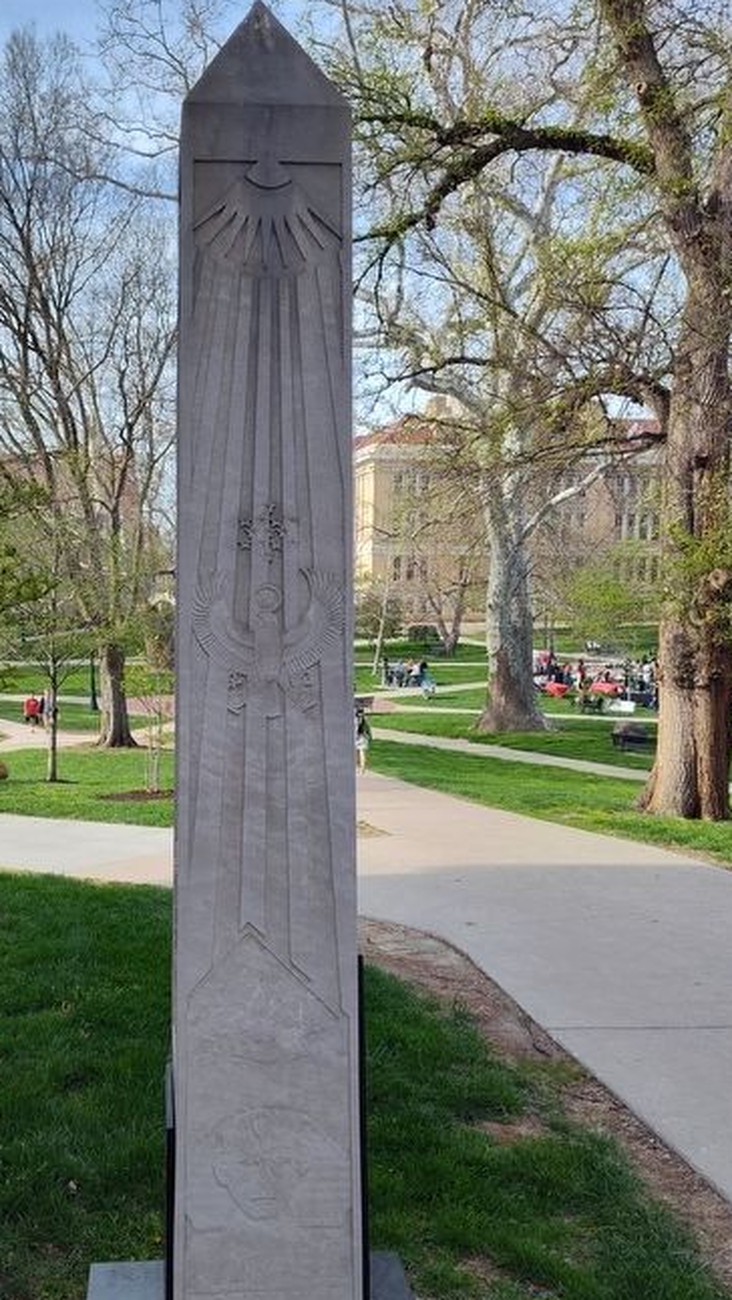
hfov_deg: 37.3
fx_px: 1070
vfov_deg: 62.4
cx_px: 235
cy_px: 729
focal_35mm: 31
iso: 100
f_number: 1.8
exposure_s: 1/982
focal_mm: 5.56
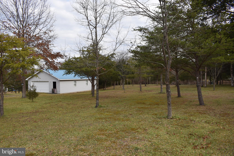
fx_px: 175
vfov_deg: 47.9
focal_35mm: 27
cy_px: 78
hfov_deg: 67.4
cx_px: 117
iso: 100
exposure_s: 1/200
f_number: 5.6
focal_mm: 18
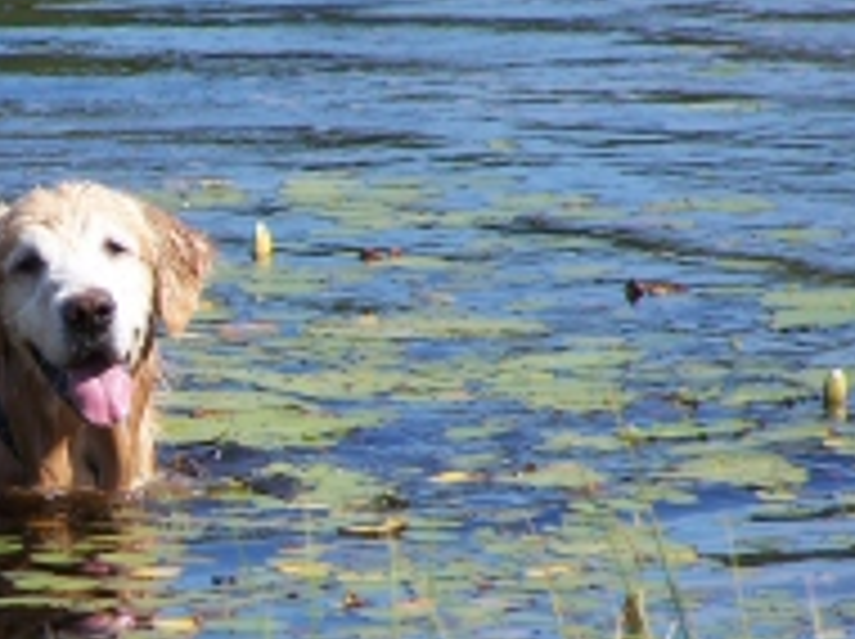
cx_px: 50
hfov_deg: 2.5
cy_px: 338
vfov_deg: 1.9
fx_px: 19784
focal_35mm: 802
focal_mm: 63
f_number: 3.7
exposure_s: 1/750
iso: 80
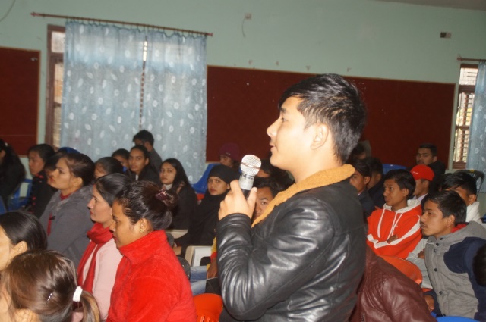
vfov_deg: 25.7
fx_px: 708
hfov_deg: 37.9
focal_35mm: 52
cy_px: 161
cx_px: 243
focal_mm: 35
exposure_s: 1/60
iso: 800
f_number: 4.5
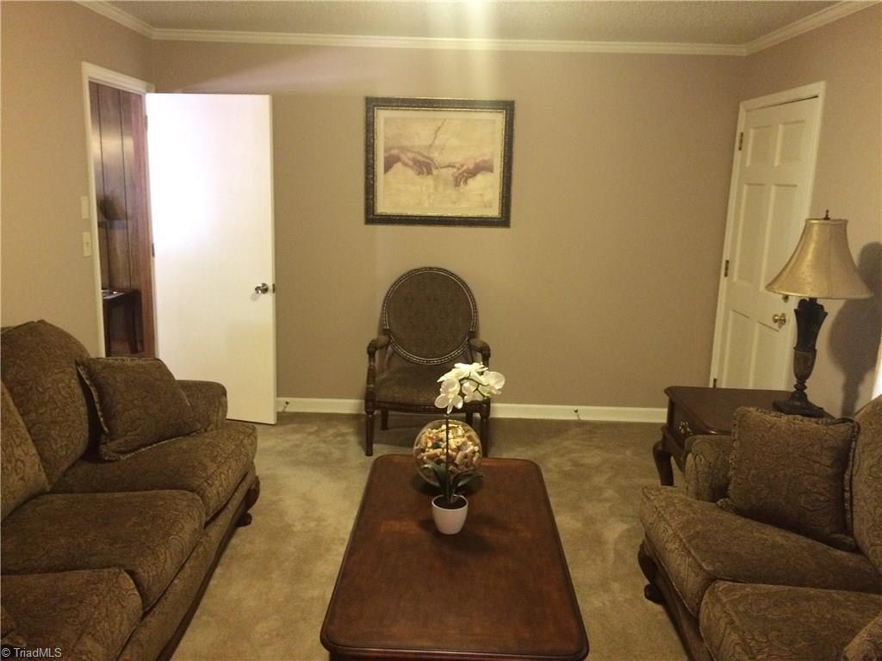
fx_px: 739
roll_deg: -1.3
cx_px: 441
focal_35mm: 29
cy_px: 330
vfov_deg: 48.2
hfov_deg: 61.7
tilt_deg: -9.3
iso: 320
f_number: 2.2
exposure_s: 1/15
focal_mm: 4.15
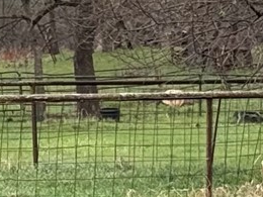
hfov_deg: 5.6
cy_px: 242
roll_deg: +0.1
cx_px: -110
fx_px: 2690
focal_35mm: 354
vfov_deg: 4.2
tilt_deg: -5.3
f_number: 1.78
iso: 80
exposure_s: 1/3378
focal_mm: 6.76
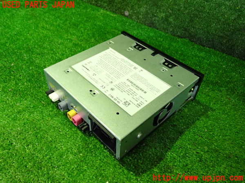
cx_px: 122
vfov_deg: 46.8
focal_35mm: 30
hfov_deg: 60.0
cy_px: 92
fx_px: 212
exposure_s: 1/30
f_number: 2.3
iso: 500
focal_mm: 5.4
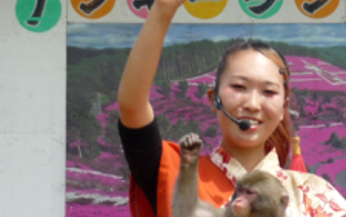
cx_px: 249
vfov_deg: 7.5
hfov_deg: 11.9
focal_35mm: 175
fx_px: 1651
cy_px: 239
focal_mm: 10.2
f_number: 3.7
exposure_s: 1/400
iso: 100
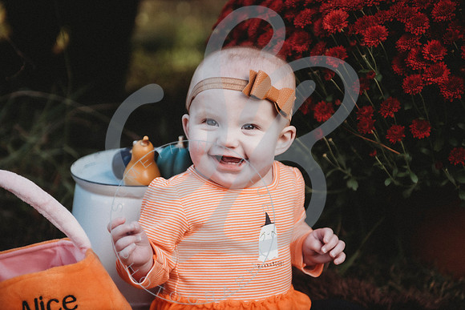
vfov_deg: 19.5
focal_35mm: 70
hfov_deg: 28.8
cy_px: 155
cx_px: 232
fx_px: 904
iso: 100
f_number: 2.8
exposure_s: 1/250
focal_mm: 70
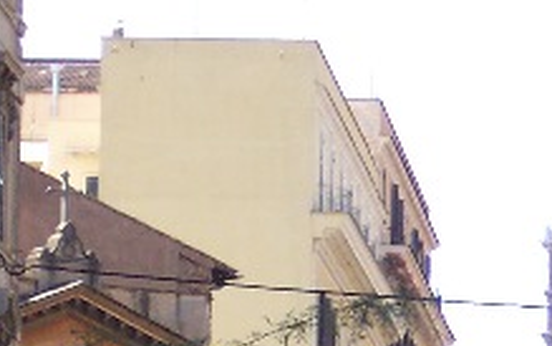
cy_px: 611
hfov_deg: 4.7
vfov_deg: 3.0
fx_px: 6651
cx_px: 723
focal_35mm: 442
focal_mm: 24
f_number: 4.8
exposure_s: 1/250
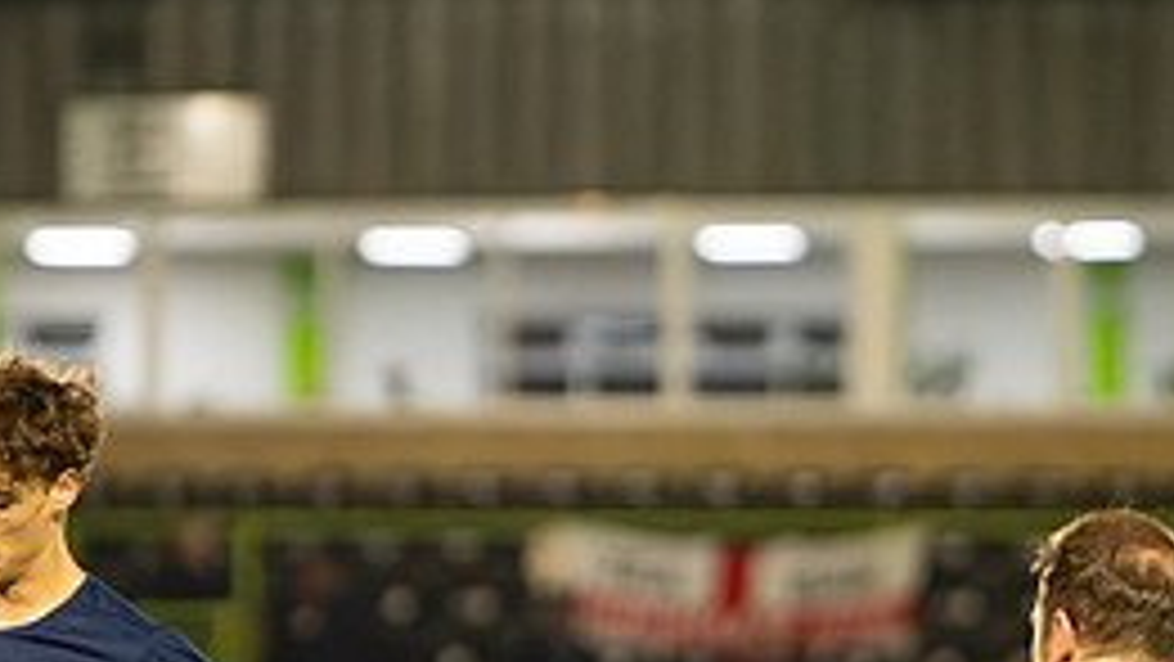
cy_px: 672
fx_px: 13172
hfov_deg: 5.1
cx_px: 649
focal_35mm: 423
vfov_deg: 2.9
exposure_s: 1/1600
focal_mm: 85
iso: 2500
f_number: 1.4
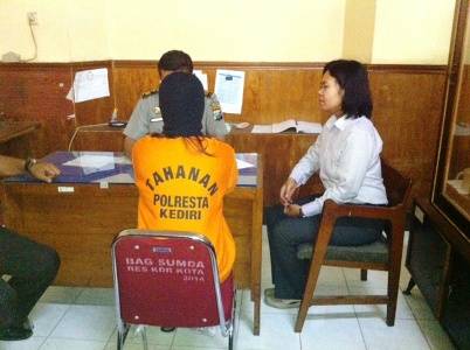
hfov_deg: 52.7
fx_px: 474
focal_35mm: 35
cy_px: 175
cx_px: 235
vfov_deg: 40.6
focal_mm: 3.85
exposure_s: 1/15
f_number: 2.8
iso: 1000
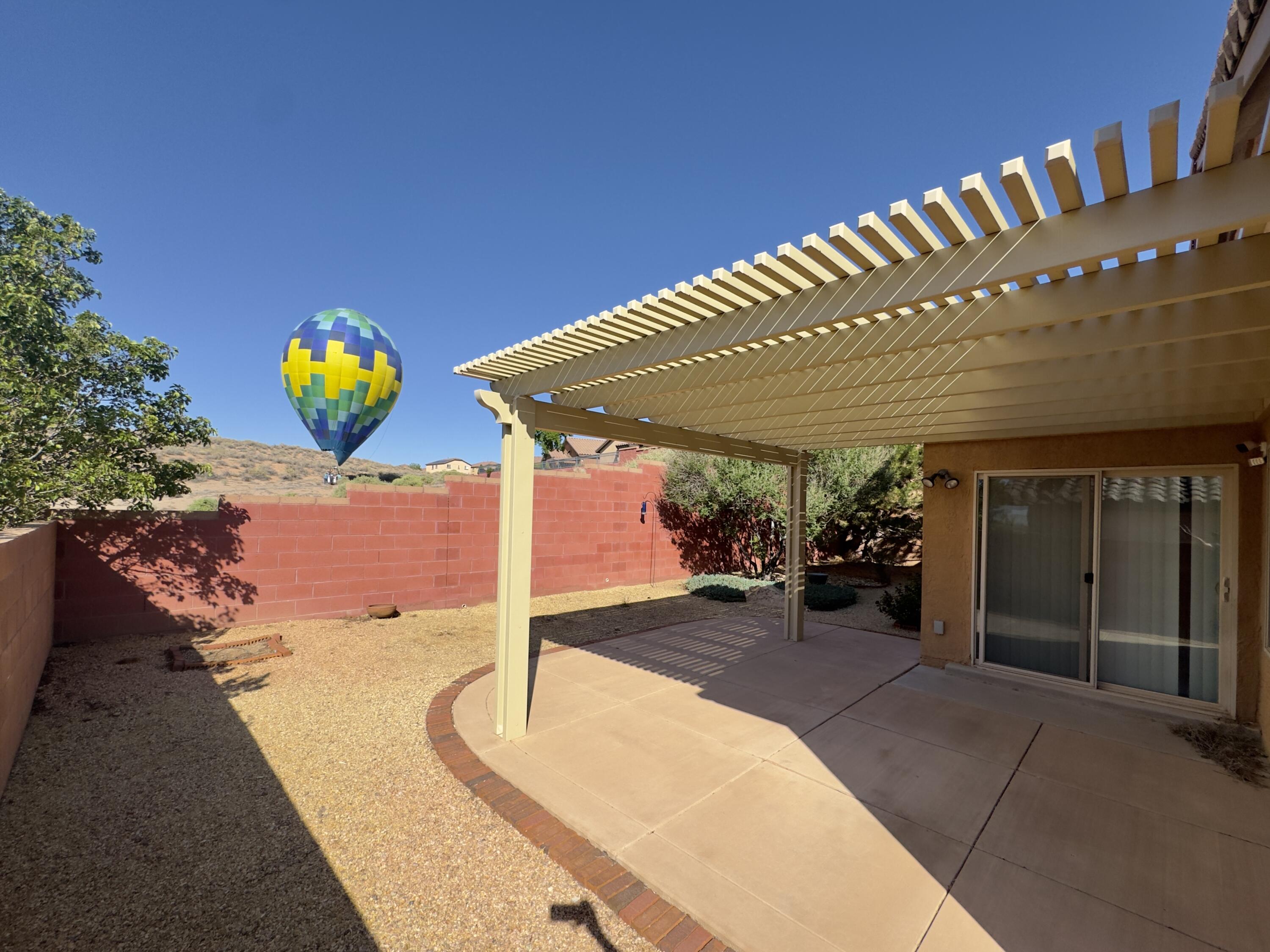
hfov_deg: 102.1
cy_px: 476
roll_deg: -1.7
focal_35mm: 14
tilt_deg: +4.9
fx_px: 514
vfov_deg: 85.7
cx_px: 635
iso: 50
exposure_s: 1/1567
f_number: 2.2
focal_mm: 2.22
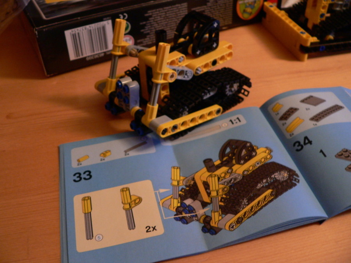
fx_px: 365
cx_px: 176
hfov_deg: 51.4
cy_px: 132
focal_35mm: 36
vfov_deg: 39.7
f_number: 2.8
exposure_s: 1/4
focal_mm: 6
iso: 200
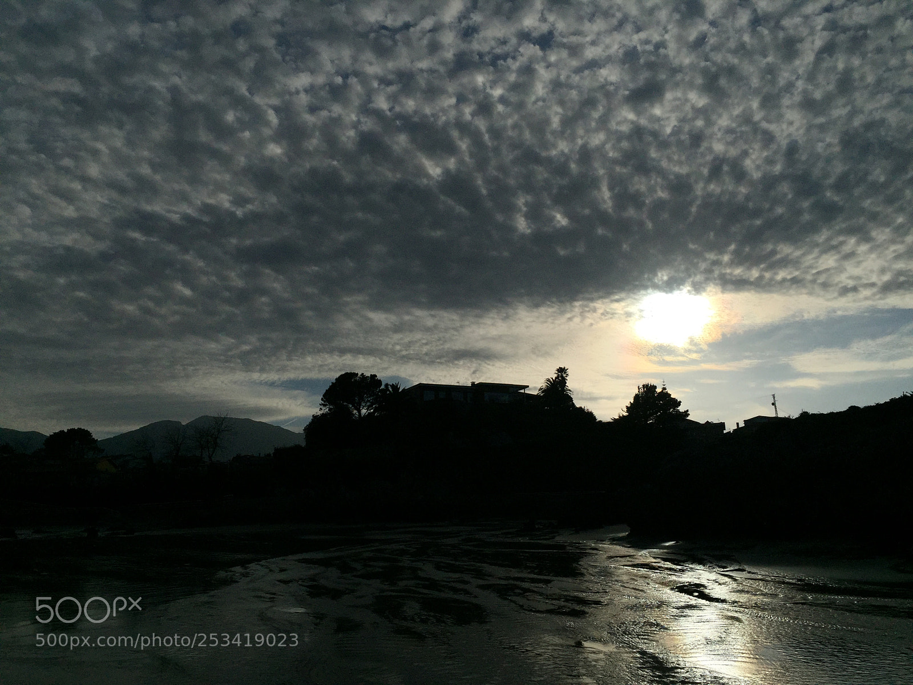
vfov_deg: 48.2
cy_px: 342
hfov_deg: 61.7
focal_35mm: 29
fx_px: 765
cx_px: 456
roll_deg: -2.9
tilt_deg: +13.6
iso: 32
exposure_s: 1/40000
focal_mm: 4.15
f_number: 2.2
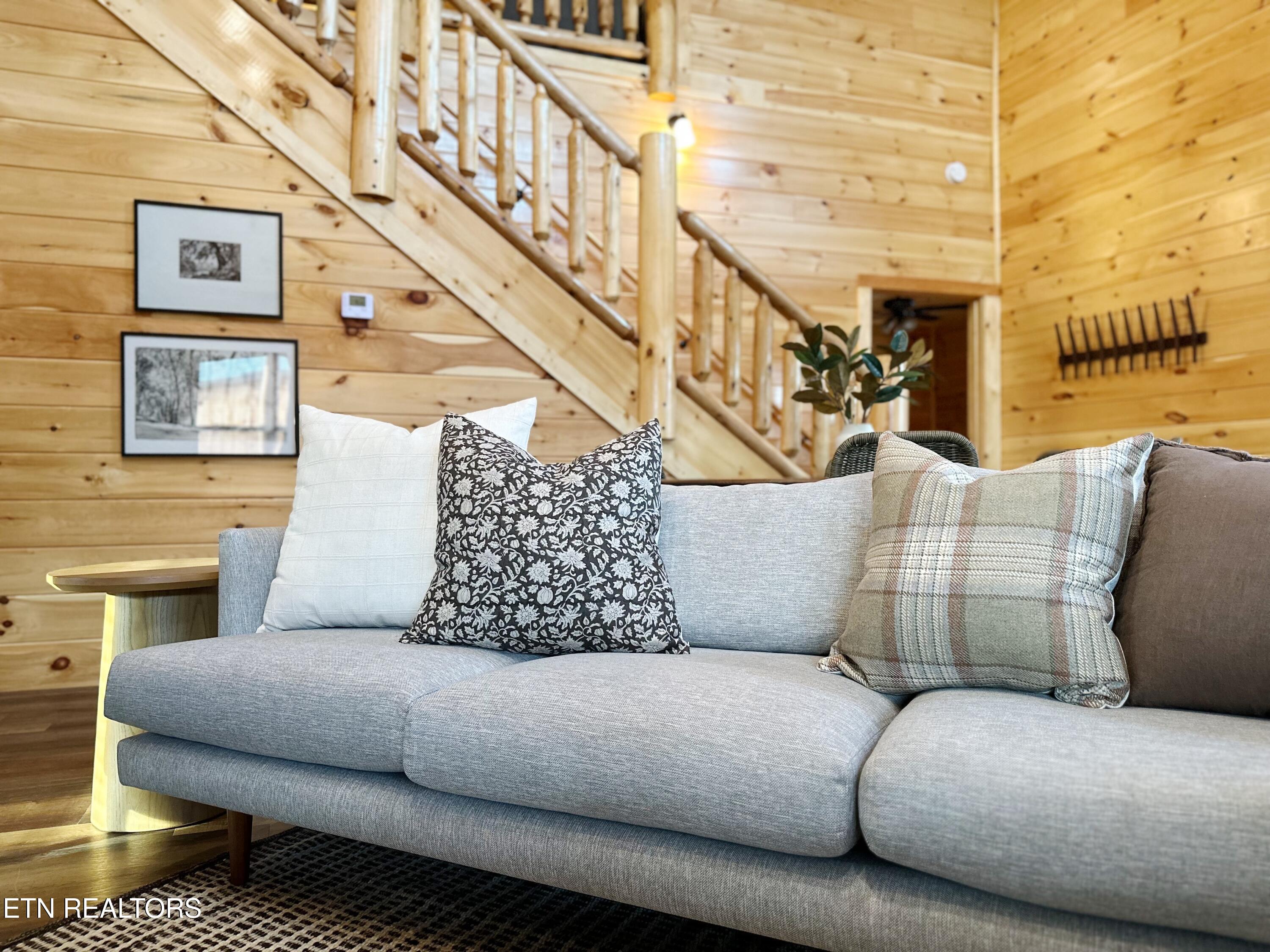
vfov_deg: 56.8
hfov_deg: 71.6
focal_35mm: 24
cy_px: 476
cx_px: 635
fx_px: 881
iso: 250
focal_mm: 6.86
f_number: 1.78
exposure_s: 1/60
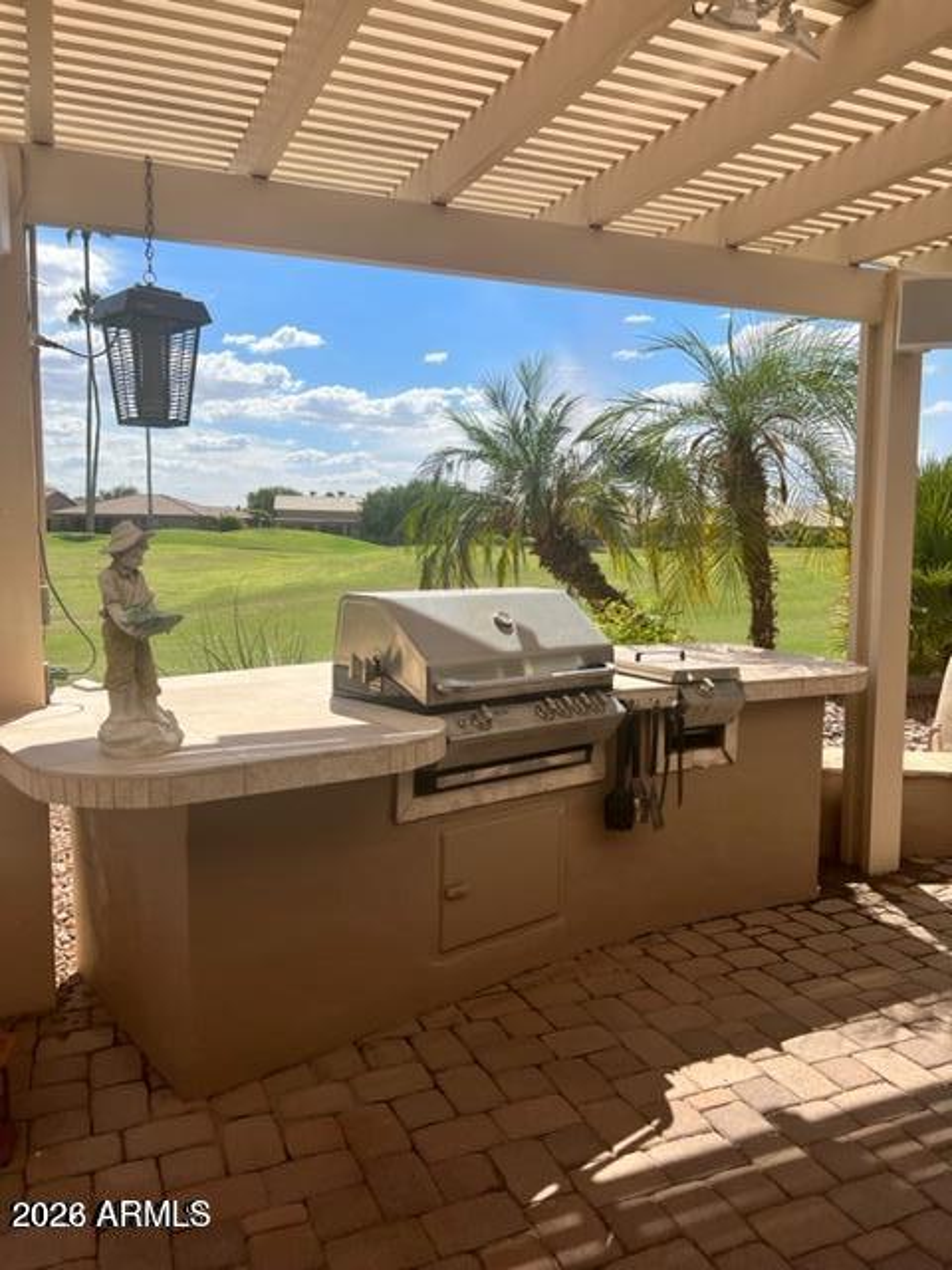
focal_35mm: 26
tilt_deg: -5.6
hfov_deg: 53.1
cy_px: 635
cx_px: 476
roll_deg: -0.3
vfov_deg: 67.3
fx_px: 953
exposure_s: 1/5076
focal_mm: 5.7
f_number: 1.5
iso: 50
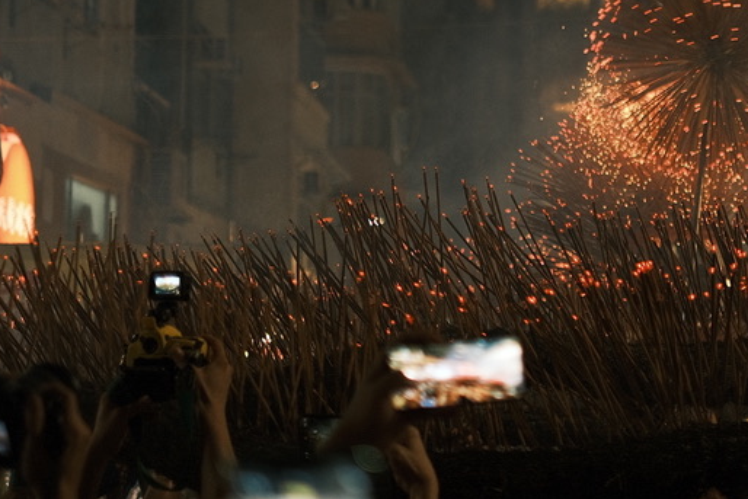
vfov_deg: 12.1
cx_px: 699
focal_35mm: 112
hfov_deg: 17.9
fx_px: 2328
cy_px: -15
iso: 640
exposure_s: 1/80
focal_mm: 35
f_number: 1.4
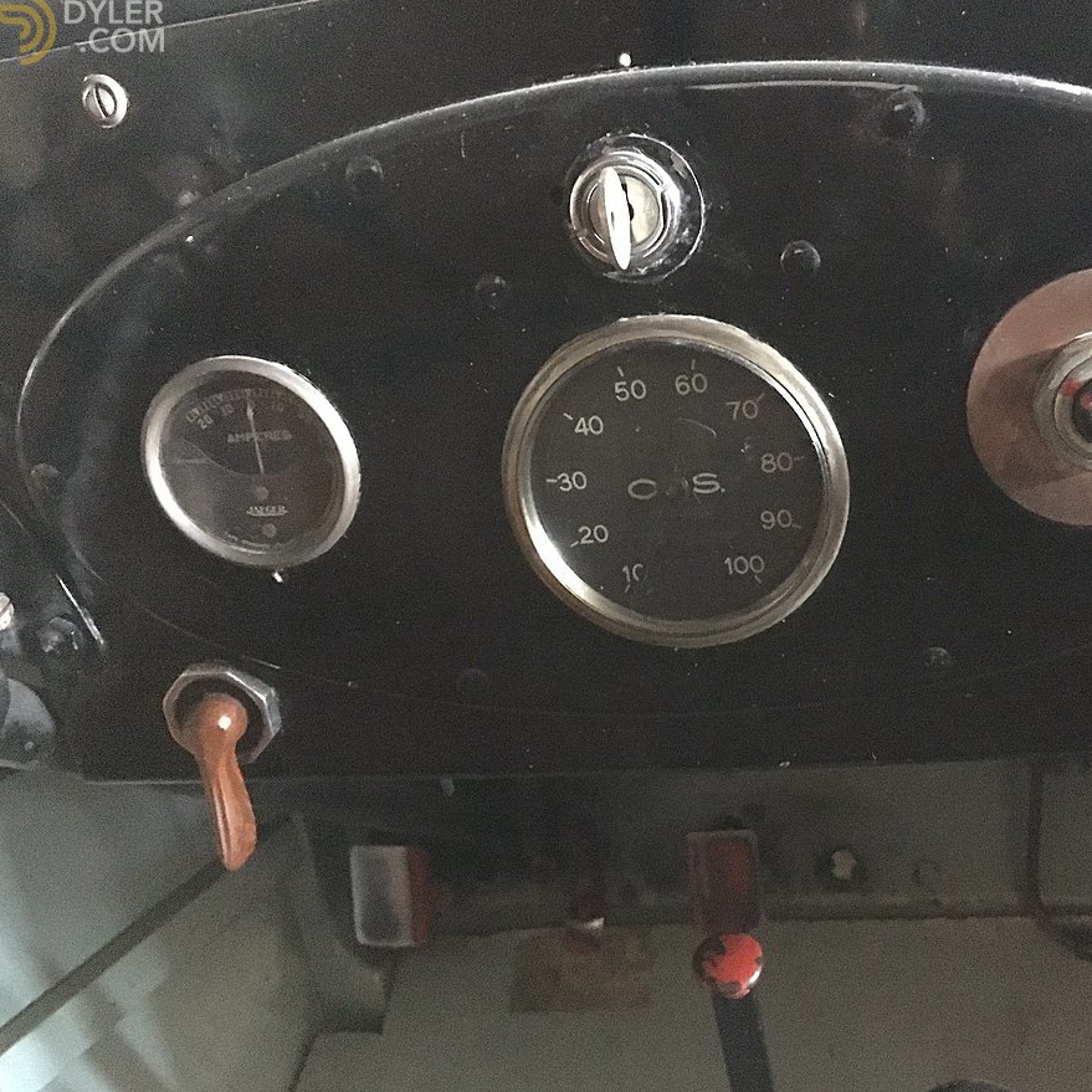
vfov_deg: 47.2
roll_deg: +7.9
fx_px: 1249
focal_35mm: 35
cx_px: 711
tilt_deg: -20.9
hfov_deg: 46.6
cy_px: 538
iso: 1600
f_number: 2.2
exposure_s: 1/17
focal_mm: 4.15
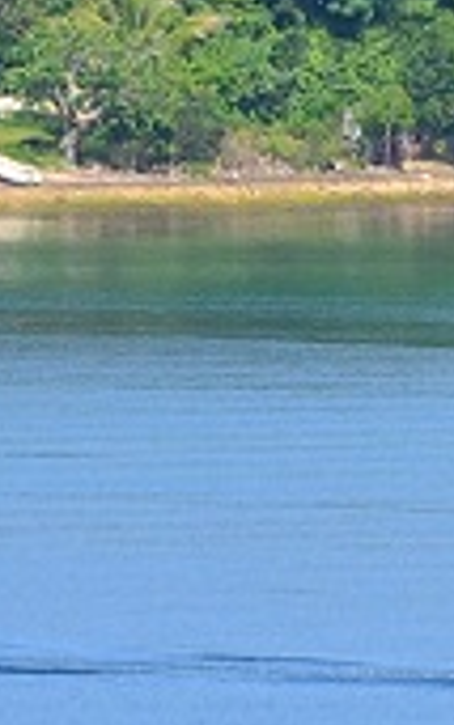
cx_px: 919
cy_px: 350
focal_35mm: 1215
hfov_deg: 1.1
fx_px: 24030
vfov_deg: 1.7
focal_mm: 105
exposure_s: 1/500
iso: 360
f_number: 11
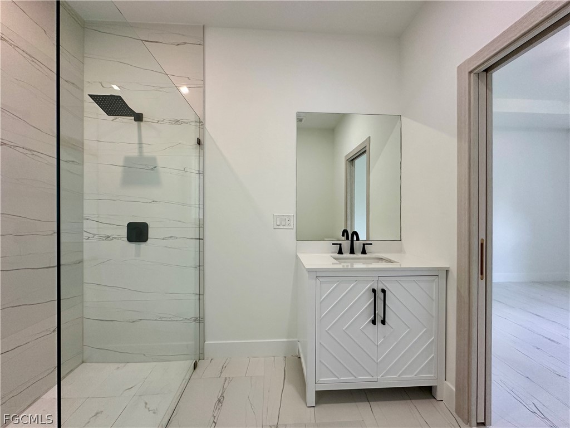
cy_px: 214
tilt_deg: +0.1
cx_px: 285
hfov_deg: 102.1
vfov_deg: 85.7
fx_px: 231
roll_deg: -0.2
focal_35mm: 14
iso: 250
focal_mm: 2.22
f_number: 2.2
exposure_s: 1/120
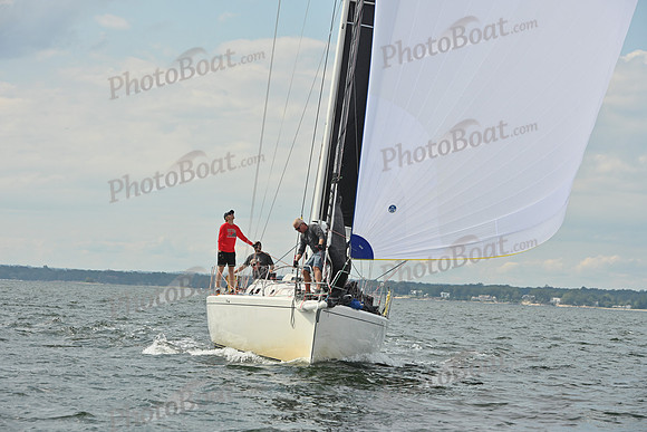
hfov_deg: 16.4
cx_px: 324
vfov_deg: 11.0
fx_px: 2247
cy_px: 216
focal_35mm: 125
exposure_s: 1/1600
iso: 320
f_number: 8
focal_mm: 125
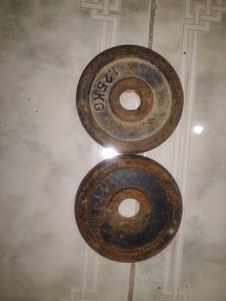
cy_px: 150
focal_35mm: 23
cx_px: 113
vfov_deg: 73.9
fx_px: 200
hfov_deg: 58.9
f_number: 1.88
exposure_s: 1/100
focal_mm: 5.56
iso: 74
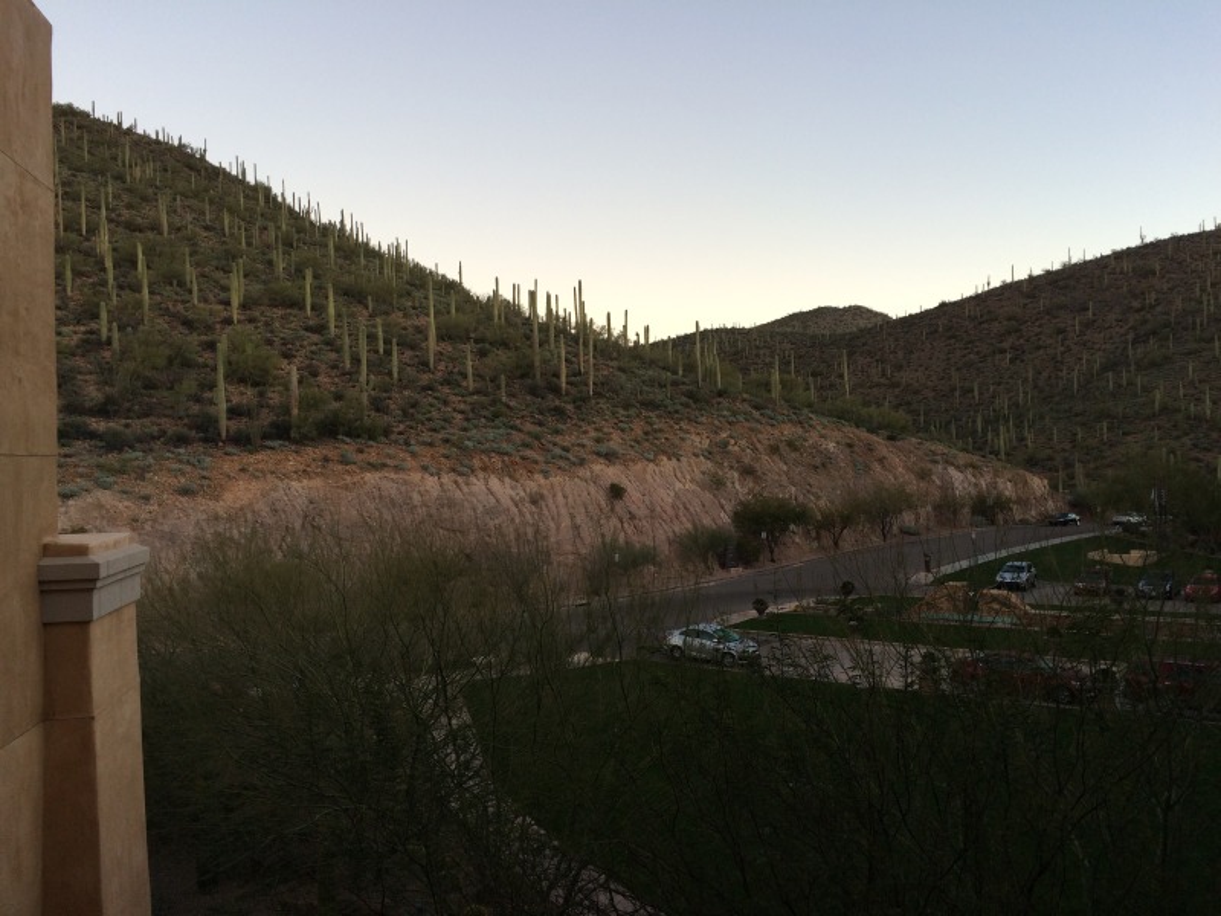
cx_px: 610
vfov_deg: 48.2
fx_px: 1023
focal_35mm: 29
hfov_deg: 61.7
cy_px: 458
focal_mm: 4.15
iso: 32
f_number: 2.2
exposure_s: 1/60
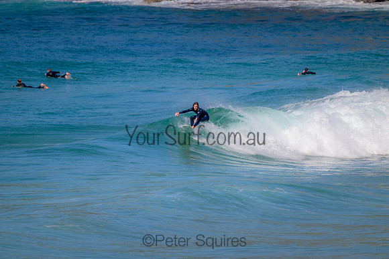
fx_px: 8646
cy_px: 130
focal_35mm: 800
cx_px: 194
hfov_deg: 2.6
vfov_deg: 1.7
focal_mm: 800
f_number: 11
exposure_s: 1/1000
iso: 500
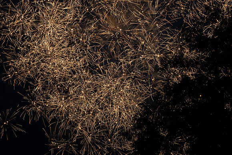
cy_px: 78
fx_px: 451
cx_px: 116
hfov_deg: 28.8
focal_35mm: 70
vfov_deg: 19.5
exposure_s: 1/1.67
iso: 200
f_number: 11
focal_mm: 70
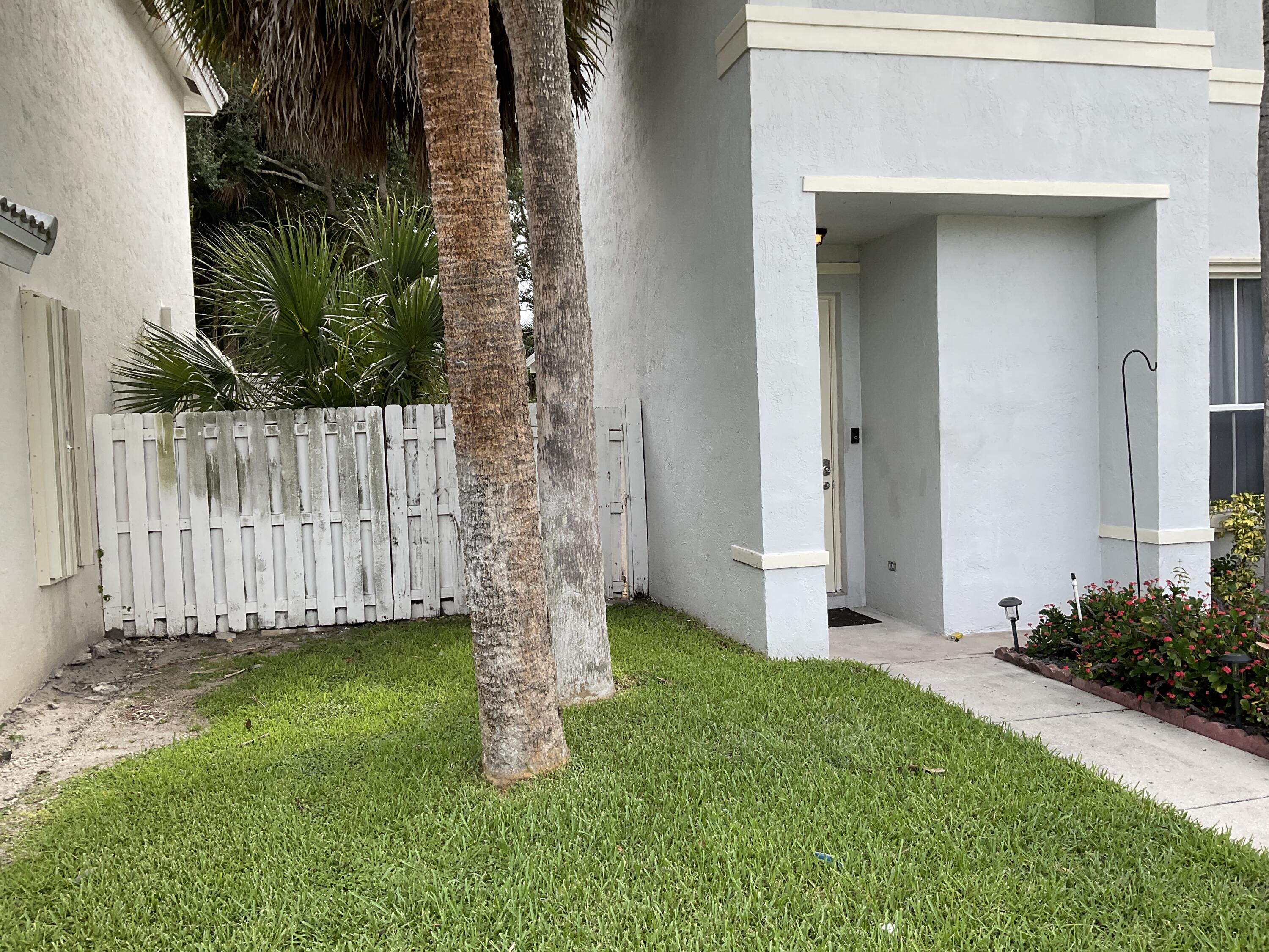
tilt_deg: -3.6
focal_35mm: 29
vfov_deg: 48.2
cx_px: 634
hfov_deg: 61.7
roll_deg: +0.8
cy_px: 476
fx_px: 1063
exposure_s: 1/574
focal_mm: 3
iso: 16
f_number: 1.8
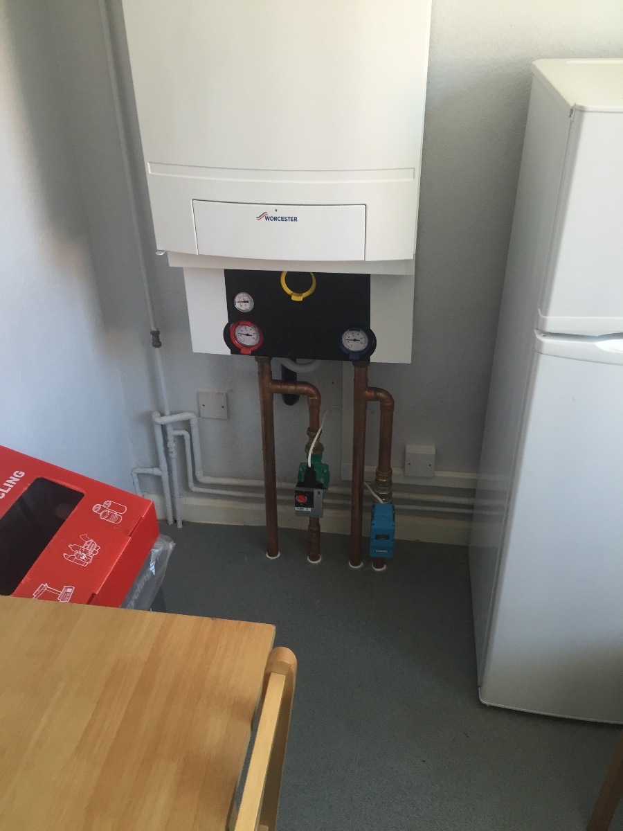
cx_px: 312
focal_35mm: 29
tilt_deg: -31.6
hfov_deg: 48.2
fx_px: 696
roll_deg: +1.4
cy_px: 416
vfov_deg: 61.7
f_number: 2.2
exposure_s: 1/33
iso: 100
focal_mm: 4.15
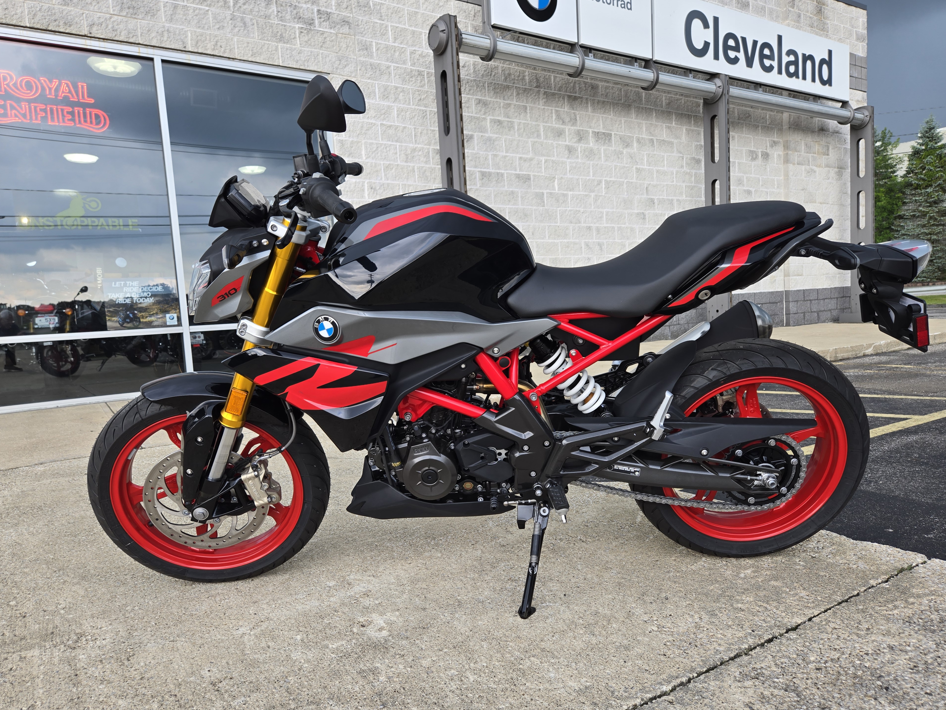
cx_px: 483
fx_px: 656
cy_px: 359
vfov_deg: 56.8
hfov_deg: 71.6
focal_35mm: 24
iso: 25
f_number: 1.8
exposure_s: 1/121
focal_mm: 5.4
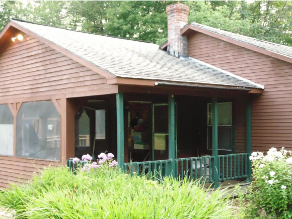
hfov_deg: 36.2
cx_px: 146
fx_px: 447
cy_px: 110
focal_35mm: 53
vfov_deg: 27.5
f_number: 3.9
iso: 800
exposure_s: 1/100
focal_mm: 9.5
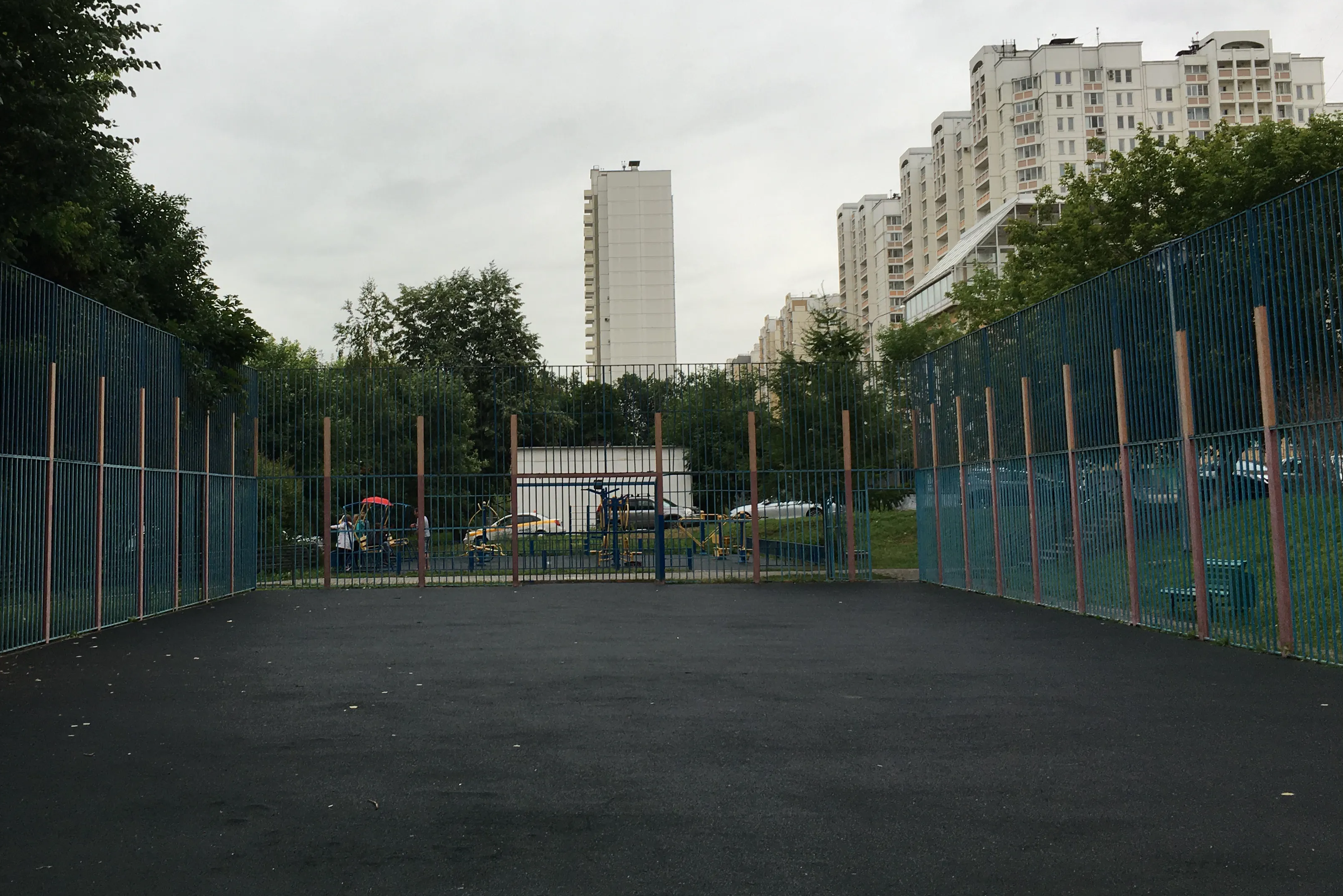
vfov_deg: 35.0
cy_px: 365
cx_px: 509
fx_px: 1418
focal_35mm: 38
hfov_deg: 50.2
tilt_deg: +5.3
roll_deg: -0.4
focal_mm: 4.15
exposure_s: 1/109
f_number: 2.2
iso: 25
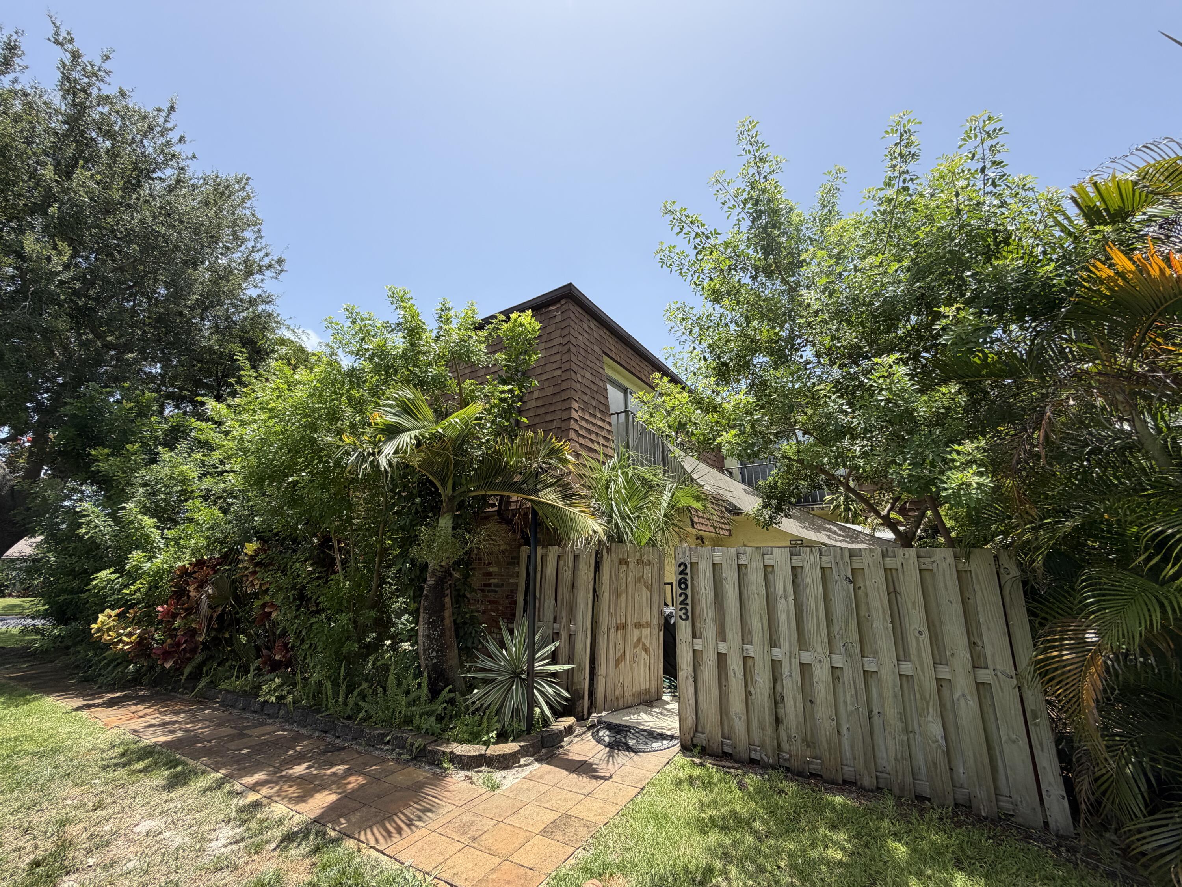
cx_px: 591
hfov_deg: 102.1
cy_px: 444
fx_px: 478
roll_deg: -0.4
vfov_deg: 85.7
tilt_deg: +16.4
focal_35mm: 14
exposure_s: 1/770
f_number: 2.2
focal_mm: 2.22
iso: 40
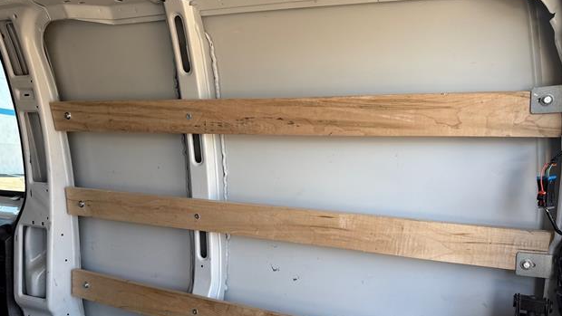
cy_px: 192
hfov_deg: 69.8
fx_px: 402
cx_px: 274
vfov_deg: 42.7
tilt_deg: -4.9
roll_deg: -4.0
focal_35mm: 27
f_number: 1.78
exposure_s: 1/149
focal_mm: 6.76
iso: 64
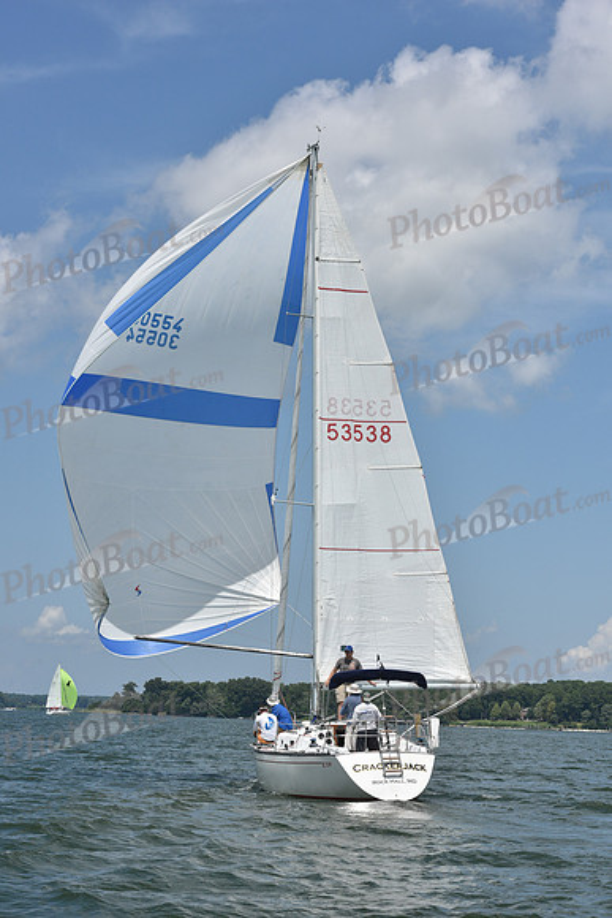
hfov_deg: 19.5
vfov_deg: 28.8
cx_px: 306
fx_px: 1784
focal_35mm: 70
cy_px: 459
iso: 320
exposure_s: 1/1000
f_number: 13
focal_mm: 70
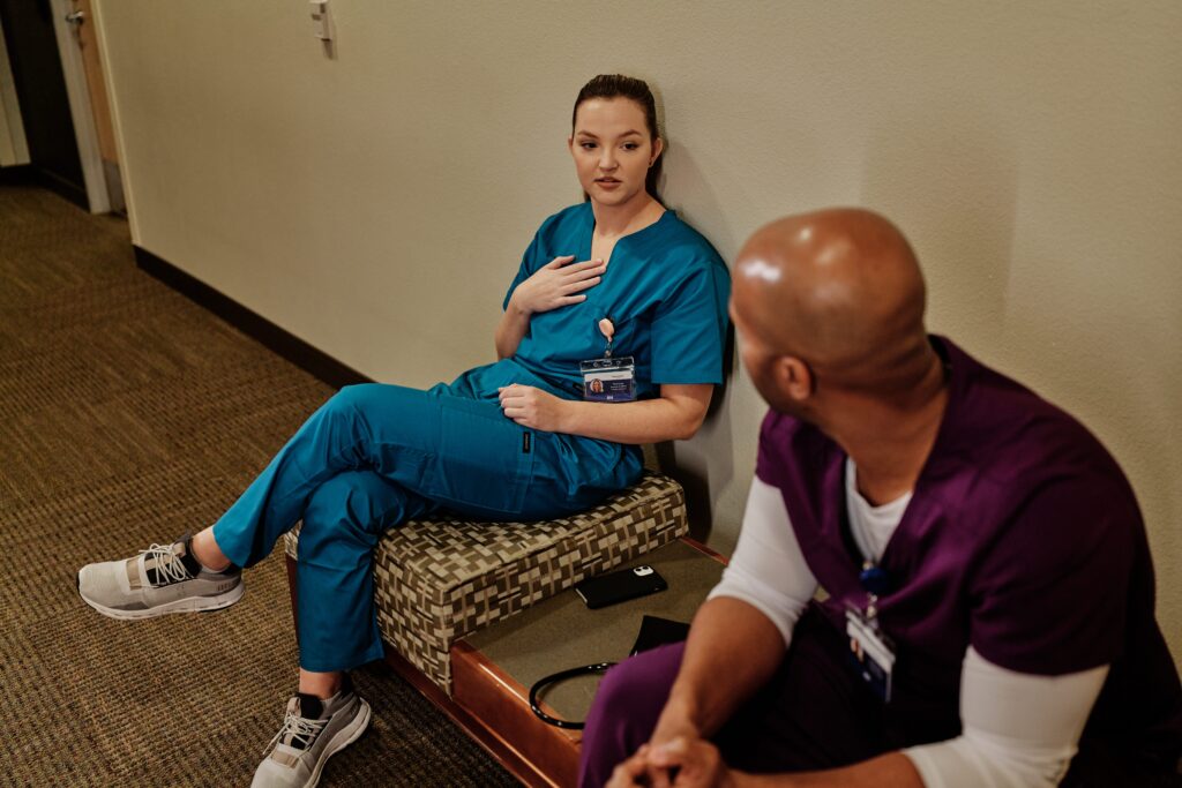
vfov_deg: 37.9
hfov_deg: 54.4
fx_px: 1149
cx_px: 591
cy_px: 394
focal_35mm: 35
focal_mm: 35
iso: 800
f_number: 2.2
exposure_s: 1/250
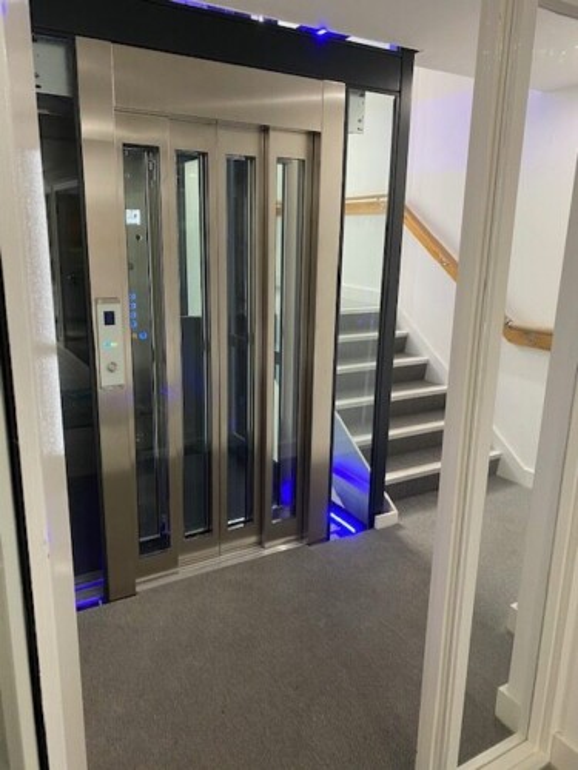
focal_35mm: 26
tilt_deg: -13.8
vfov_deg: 67.3
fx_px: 579
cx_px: 289
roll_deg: -1.1
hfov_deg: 53.1
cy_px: 385
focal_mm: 4.25
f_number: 1.8
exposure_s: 1/50
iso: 160
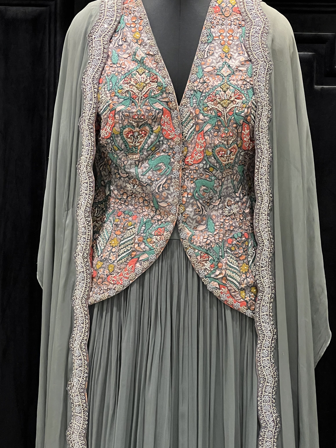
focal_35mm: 100
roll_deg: -1.1
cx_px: 166
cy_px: 183
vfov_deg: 19.6
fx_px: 1294
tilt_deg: -4.4
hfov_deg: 14.8
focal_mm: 9
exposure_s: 1/100
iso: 500
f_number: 2.8
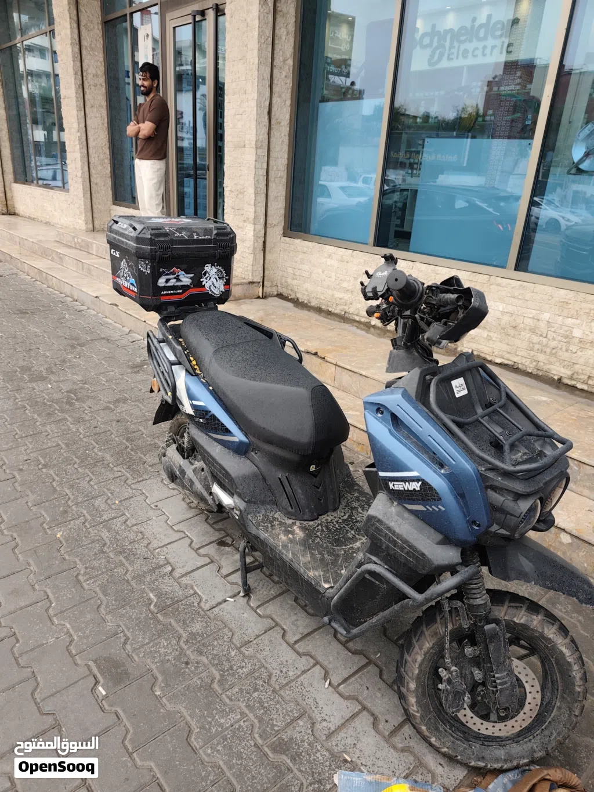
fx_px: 526
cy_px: 396
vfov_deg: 73.9
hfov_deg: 58.9
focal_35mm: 23
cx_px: 297
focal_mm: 6.19
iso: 64
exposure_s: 1/100
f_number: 1.65
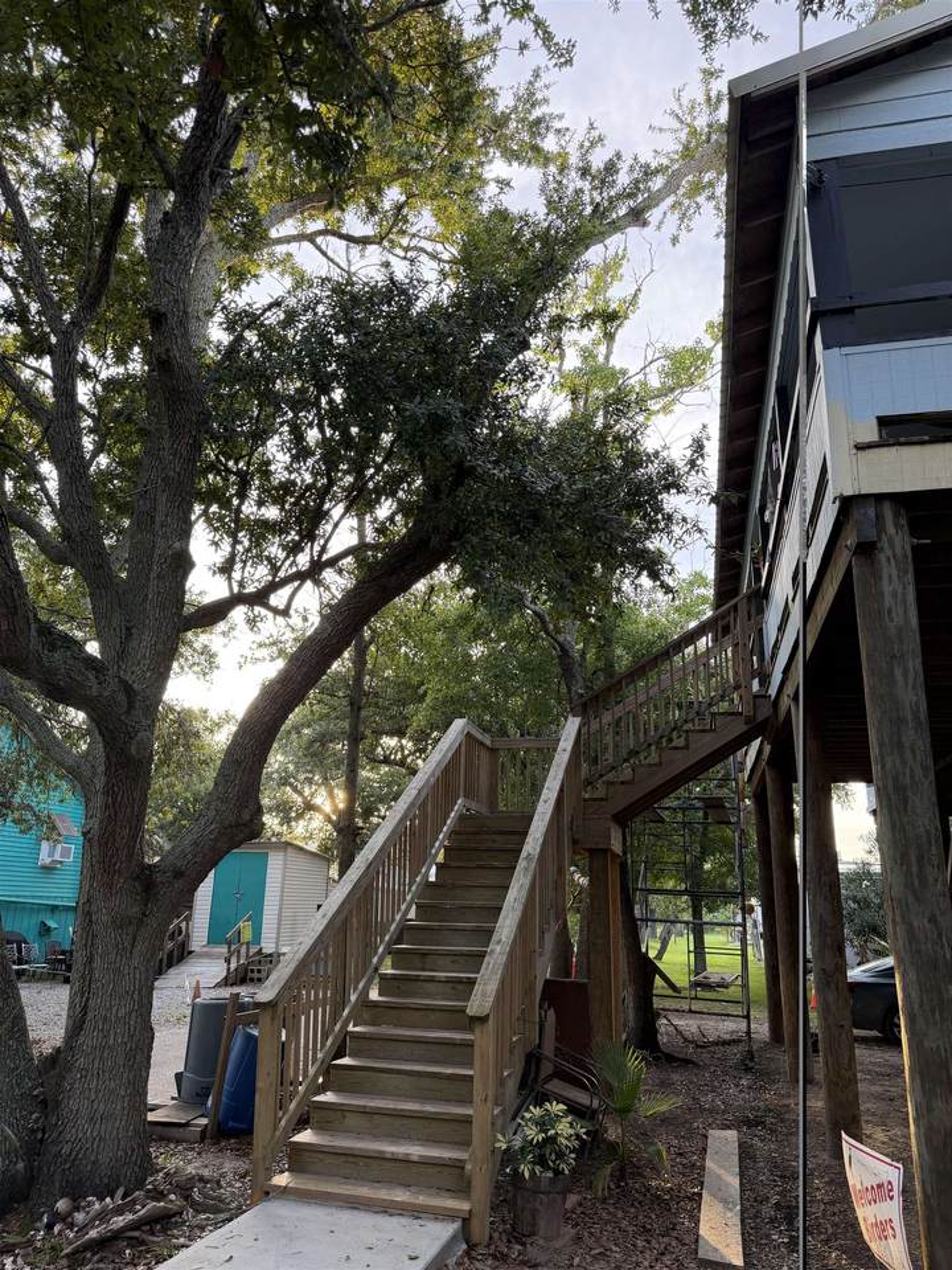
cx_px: 476
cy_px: 635
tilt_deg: +16.2
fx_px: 880
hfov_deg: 56.8
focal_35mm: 24
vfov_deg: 71.6
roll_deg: -1.4
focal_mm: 6.76
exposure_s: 1/192
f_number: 1.78
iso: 100
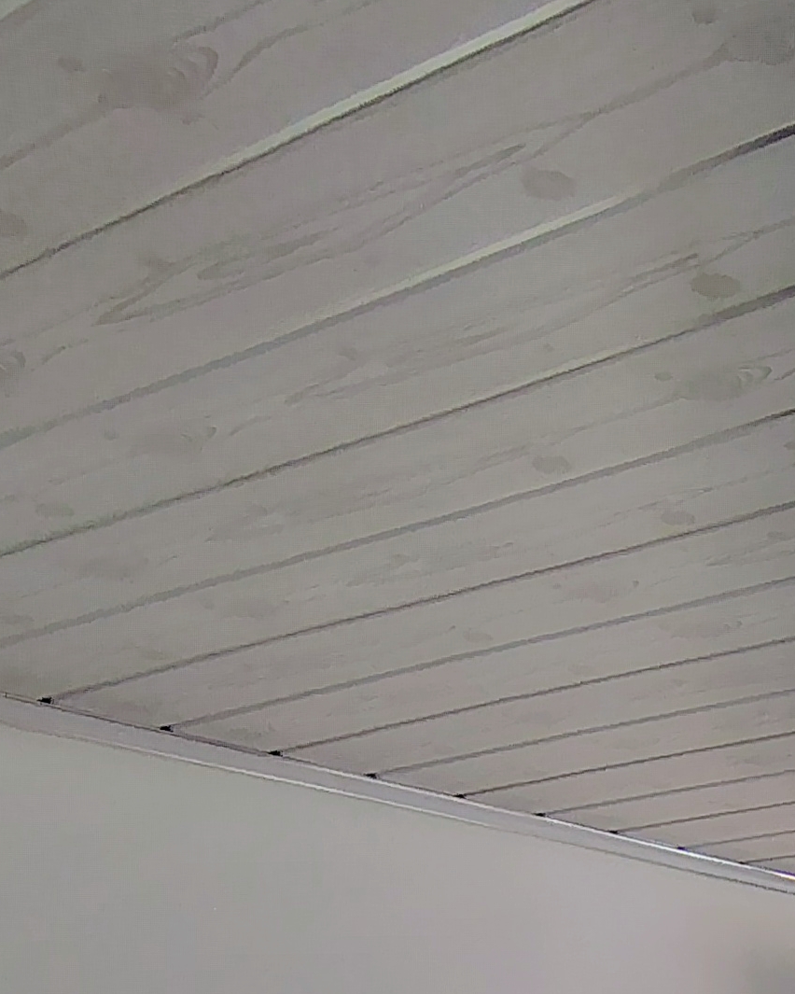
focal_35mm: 61
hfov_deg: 20.1
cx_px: 1315
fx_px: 1794
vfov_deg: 23.3
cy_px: 1575
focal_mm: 2.13
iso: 214
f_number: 2.2
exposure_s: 1/60
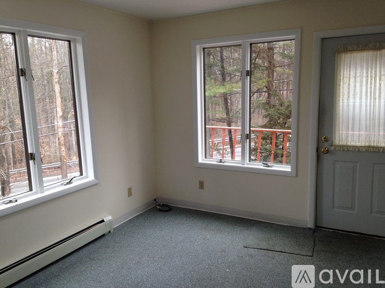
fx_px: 367
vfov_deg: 42.9
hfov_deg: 55.4
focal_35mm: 33
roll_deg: +0.7
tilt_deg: -10.3
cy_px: 144
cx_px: 192
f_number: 2.4
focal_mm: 4.12
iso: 50
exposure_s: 1/30
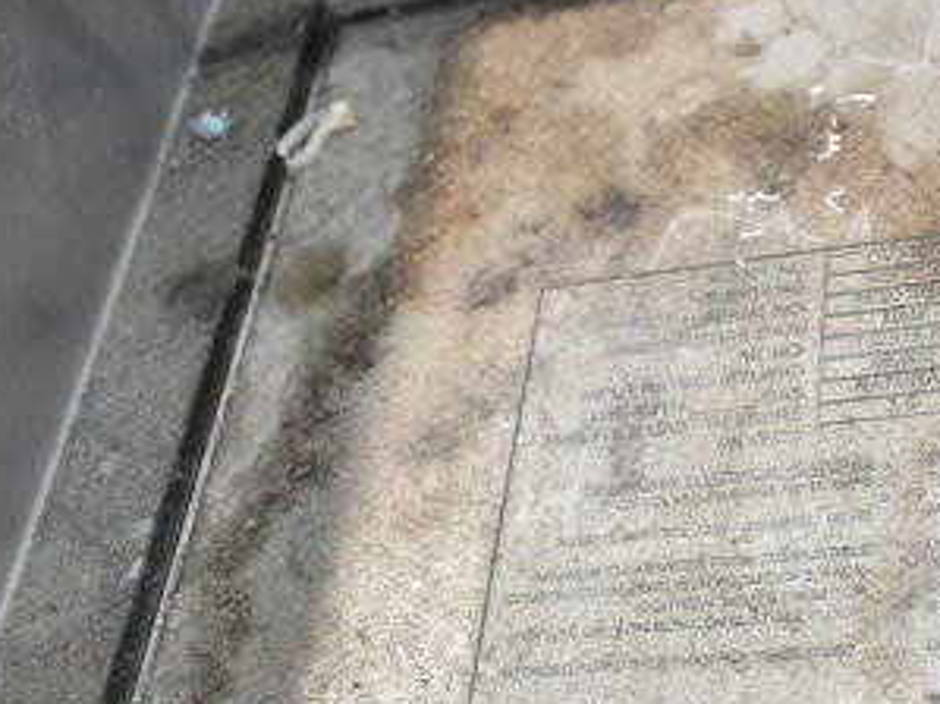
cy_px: 577
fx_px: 1439
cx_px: 814
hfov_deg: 34.5
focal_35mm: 53
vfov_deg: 26.9
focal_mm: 18
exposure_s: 1/100
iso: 1600
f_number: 5
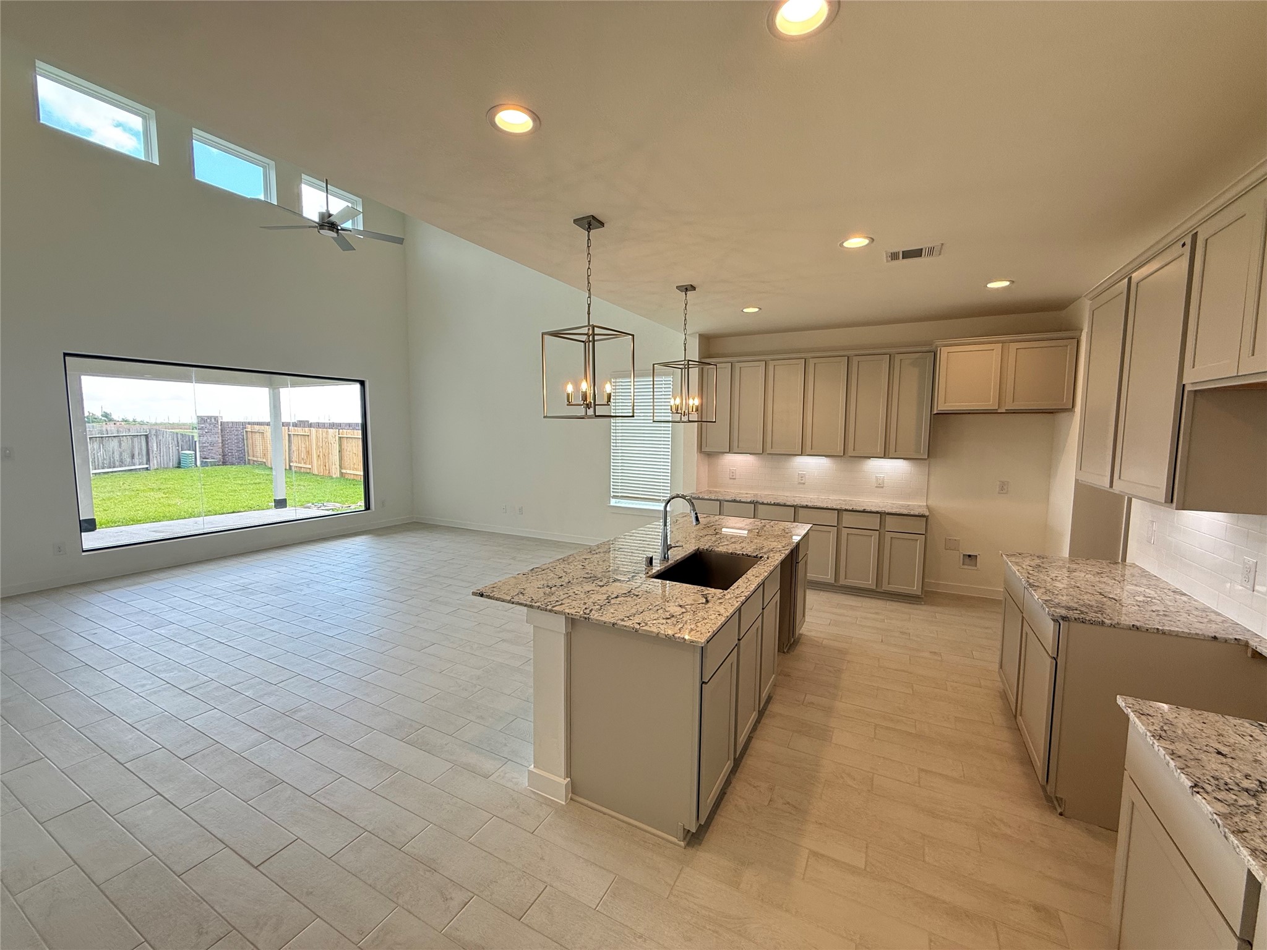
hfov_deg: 102.1
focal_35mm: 14
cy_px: 475
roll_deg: -0.4
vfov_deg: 85.7
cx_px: 634
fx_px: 512
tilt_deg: -4.7
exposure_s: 1/120
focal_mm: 2.22
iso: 100
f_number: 2.2
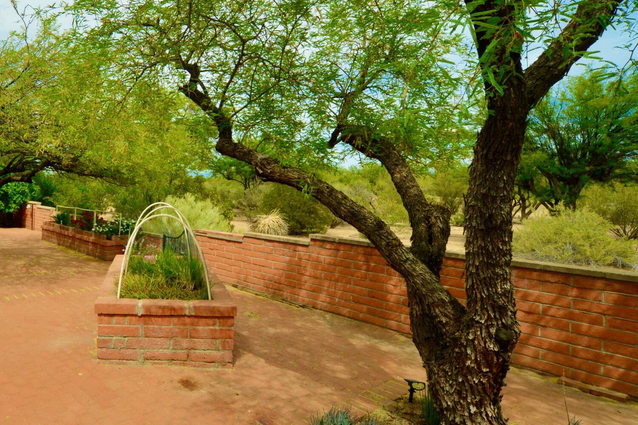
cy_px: 180
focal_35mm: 24
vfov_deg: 52.9
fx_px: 425
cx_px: 141
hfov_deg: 67.8
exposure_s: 1/400
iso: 800
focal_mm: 12
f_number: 18
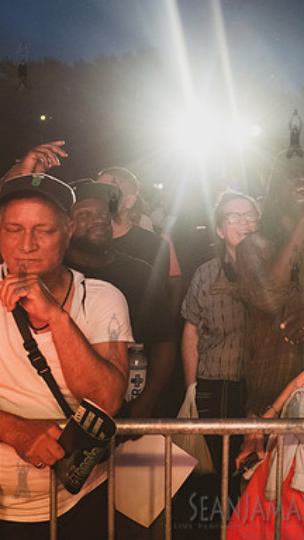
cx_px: 294
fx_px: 702
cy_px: 269
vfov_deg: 42.1
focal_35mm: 49
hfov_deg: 23.5
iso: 4000
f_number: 4
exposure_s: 1/200
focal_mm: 31
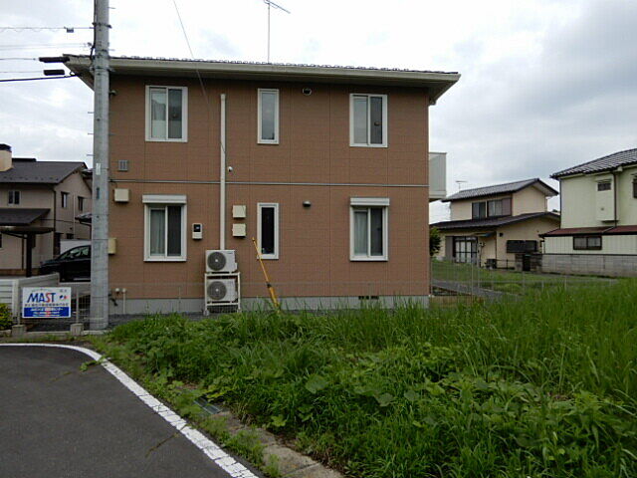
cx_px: 318
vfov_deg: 56.8
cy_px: 239
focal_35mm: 24
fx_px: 442
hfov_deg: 71.6
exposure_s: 1/500
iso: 80
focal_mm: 4.3
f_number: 3.4
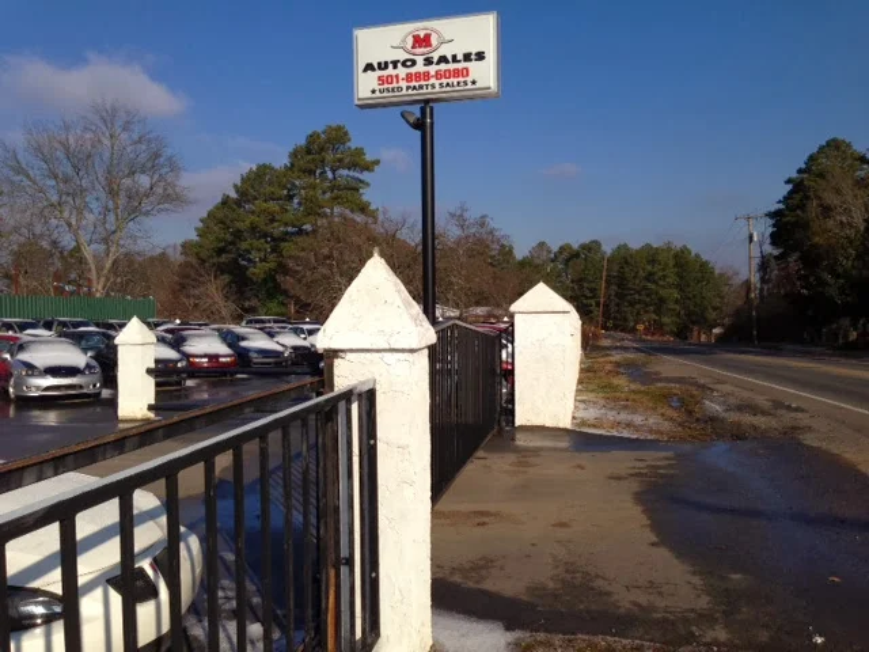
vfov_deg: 42.9
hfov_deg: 55.4
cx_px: 434
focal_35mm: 33
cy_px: 326
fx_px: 828
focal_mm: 4.12
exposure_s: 1/3390
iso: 64
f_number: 2.4
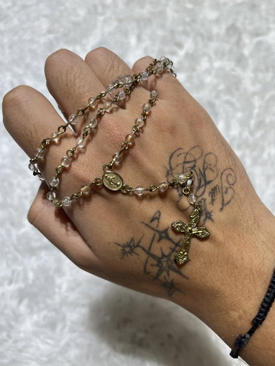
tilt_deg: -65.6
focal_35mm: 26
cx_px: 138
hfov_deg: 53.1
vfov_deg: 67.3
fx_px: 275
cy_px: 183
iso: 125
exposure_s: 1/120
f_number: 1.6
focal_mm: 5.1
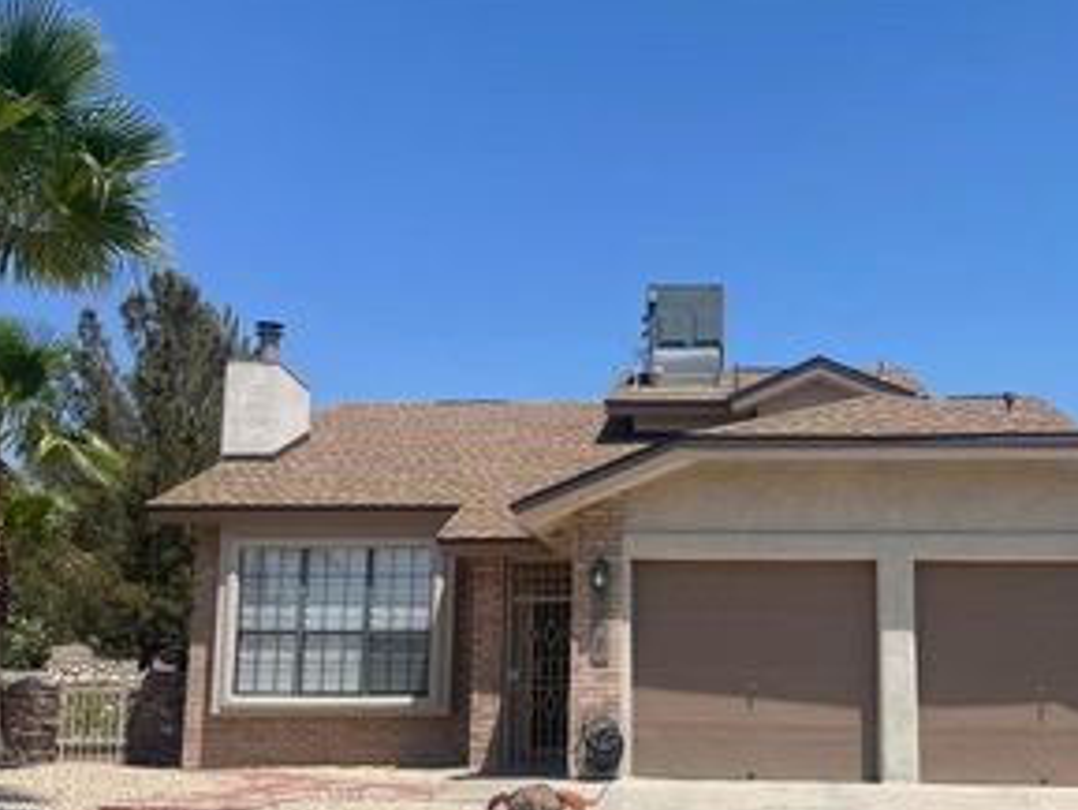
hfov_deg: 41.7
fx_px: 1402
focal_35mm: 45
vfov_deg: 32.1
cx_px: 675
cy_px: 495
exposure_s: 1/5917
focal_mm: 5.1
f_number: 1.6
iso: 32
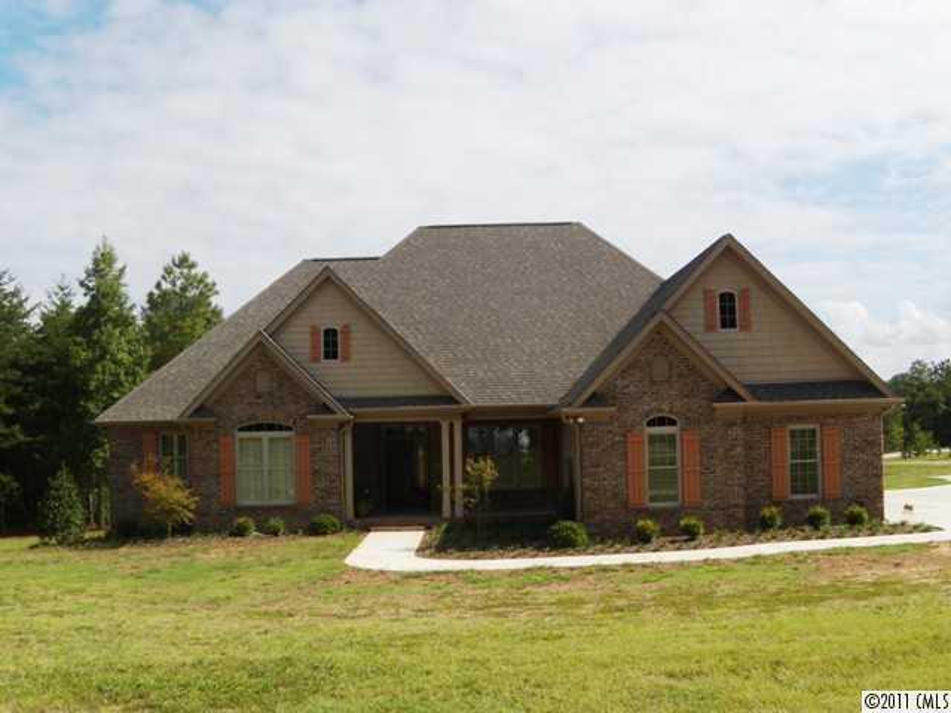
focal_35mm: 36
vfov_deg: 39.7
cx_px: 476
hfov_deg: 51.4
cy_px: 356
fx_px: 989
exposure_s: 1/250
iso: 80
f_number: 8.5
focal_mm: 6.4
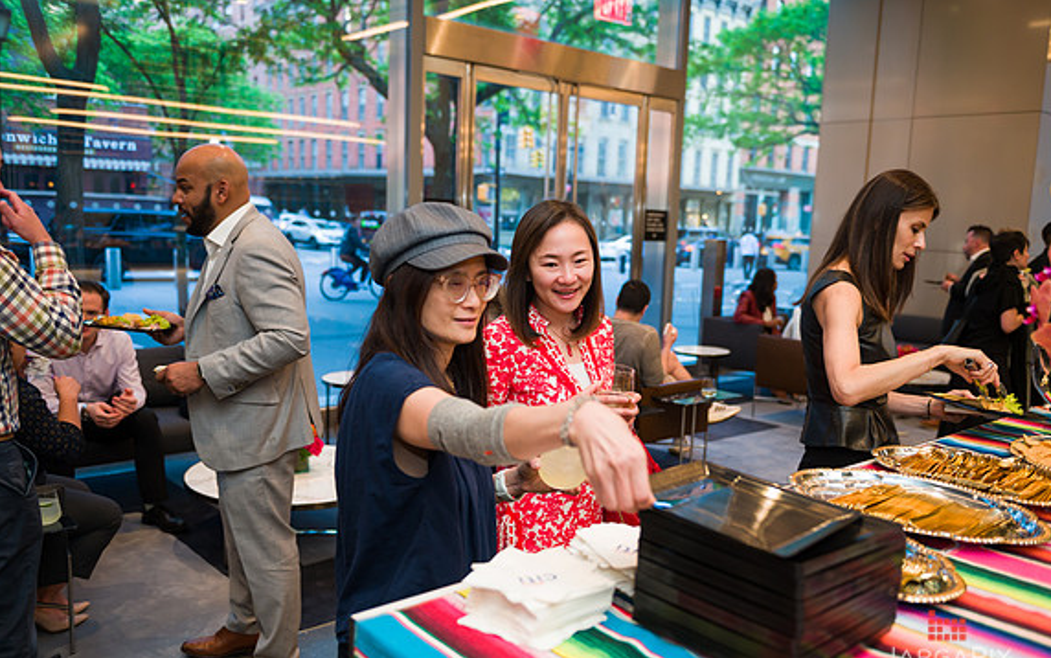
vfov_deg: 39.4
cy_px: 351
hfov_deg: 59.6
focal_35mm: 32
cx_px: 526
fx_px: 917
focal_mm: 31
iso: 400
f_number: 3.2
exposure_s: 1/200
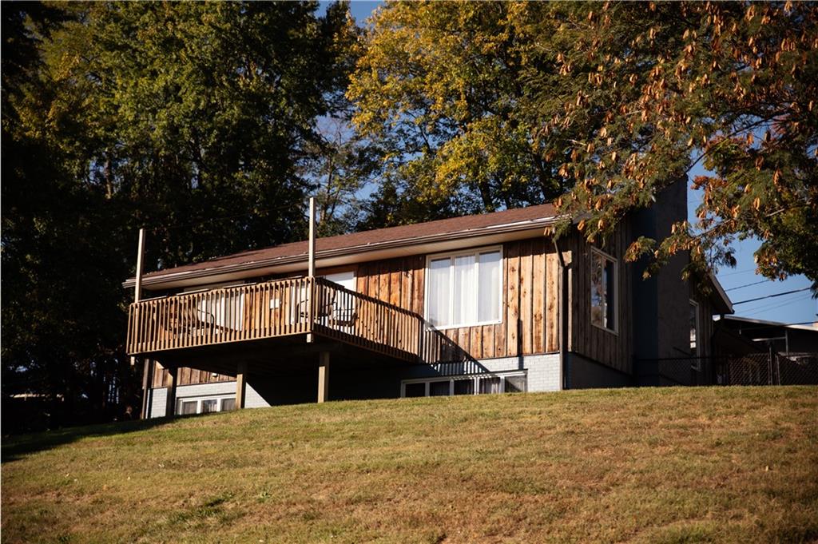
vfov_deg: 22.6
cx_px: 409
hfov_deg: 33.4
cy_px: 272
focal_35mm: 60
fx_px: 1362
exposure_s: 1/1600
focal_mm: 60
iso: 100
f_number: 2.8
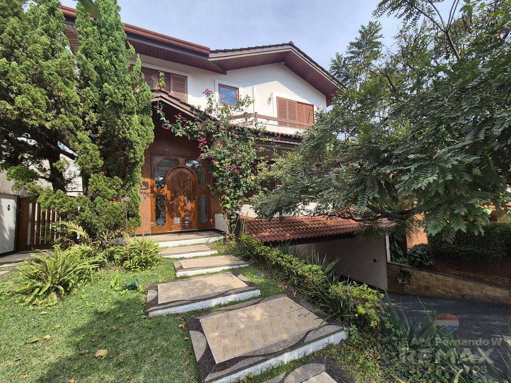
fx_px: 192
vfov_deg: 89.9
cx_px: 256
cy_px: 192
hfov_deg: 106.2
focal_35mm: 13
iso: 64
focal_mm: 2.2
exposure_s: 1/1996
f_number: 2.2
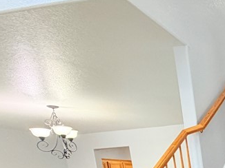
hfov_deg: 29.2
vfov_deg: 27.4
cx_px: 327
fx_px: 286
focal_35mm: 44
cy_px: 219
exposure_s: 1/60
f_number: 2.2
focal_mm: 2.22
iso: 250
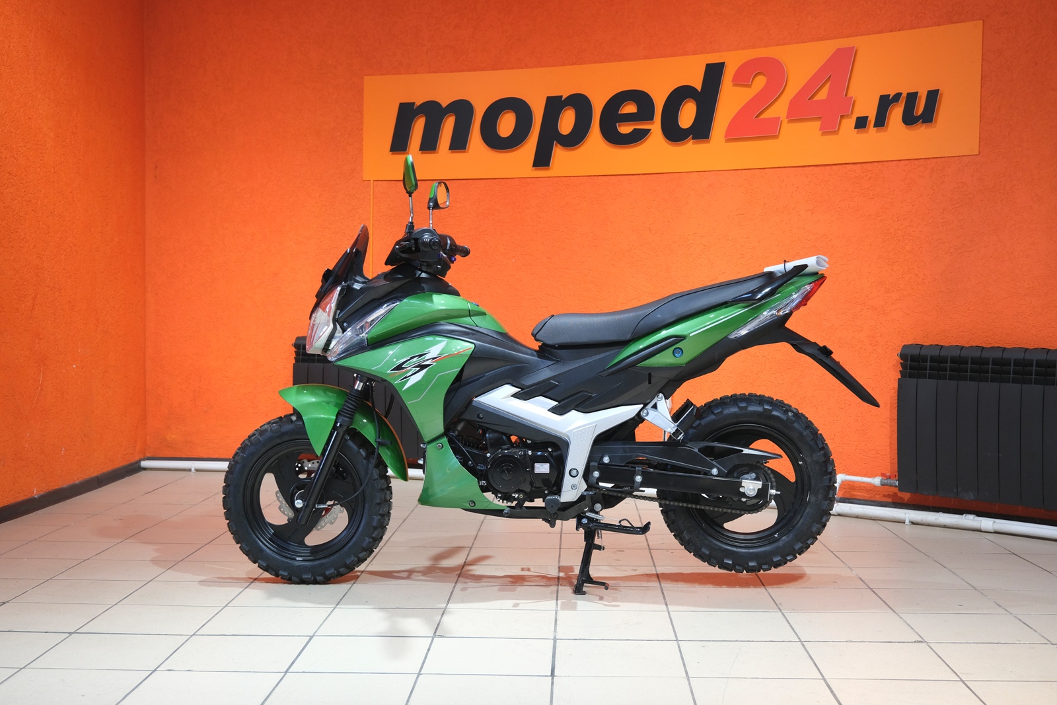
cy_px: 352
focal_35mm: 41
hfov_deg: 47.4
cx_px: 528
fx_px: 1204
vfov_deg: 32.6
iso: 1000
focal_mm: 27.5
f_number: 4
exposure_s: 1/60
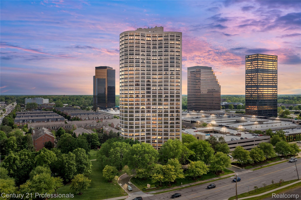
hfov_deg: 65.5
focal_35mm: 28
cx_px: 150
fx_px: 234
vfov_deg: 46.4
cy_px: 100
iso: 100
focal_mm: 10.26
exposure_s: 1/160
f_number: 8
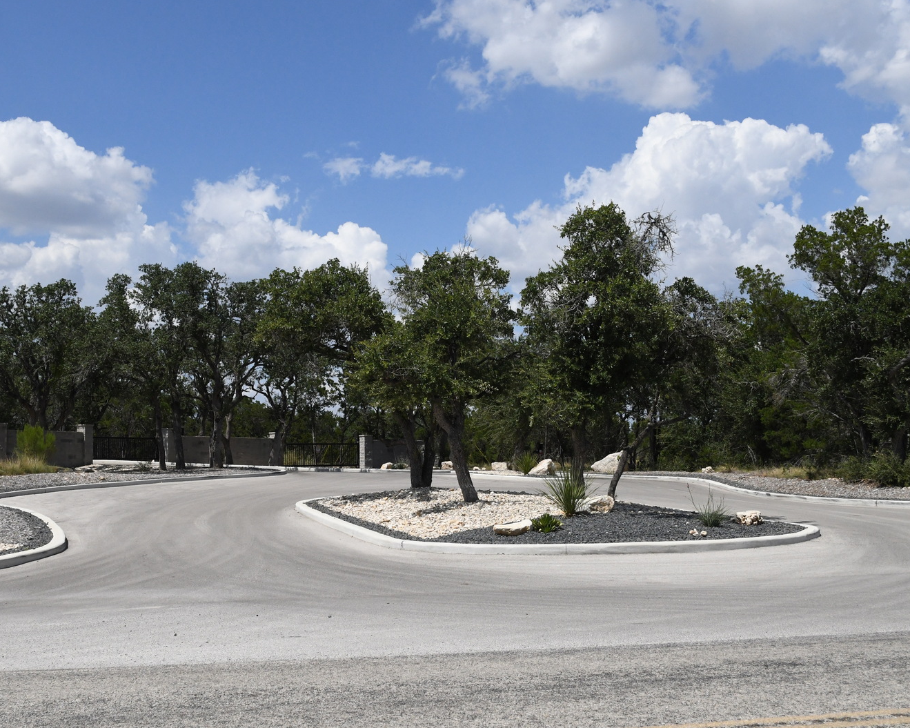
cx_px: 369
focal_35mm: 45
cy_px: 368
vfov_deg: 33.4
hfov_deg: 41.0
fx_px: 1212
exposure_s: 1/8000
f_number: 8
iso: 1250
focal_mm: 26
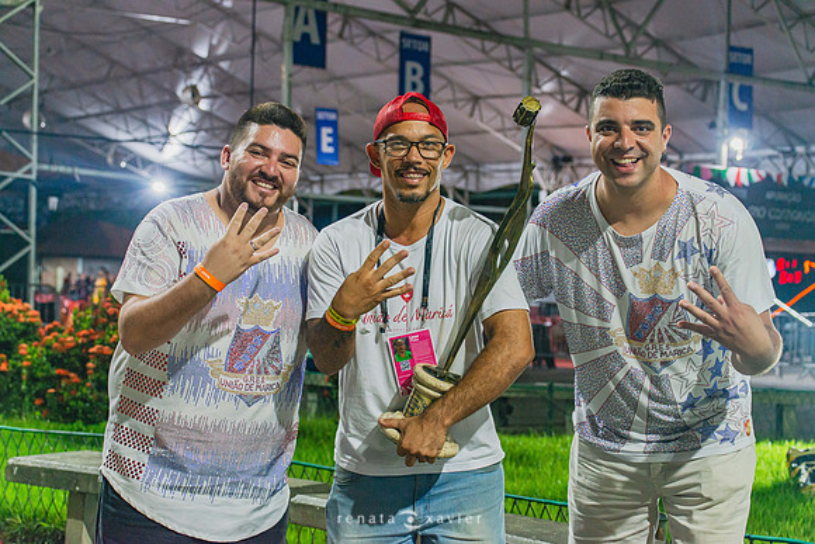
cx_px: 408
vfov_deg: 19.5
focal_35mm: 70
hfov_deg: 28.8
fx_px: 1585
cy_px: 272
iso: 1000
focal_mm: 70
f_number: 5.6
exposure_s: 1/125
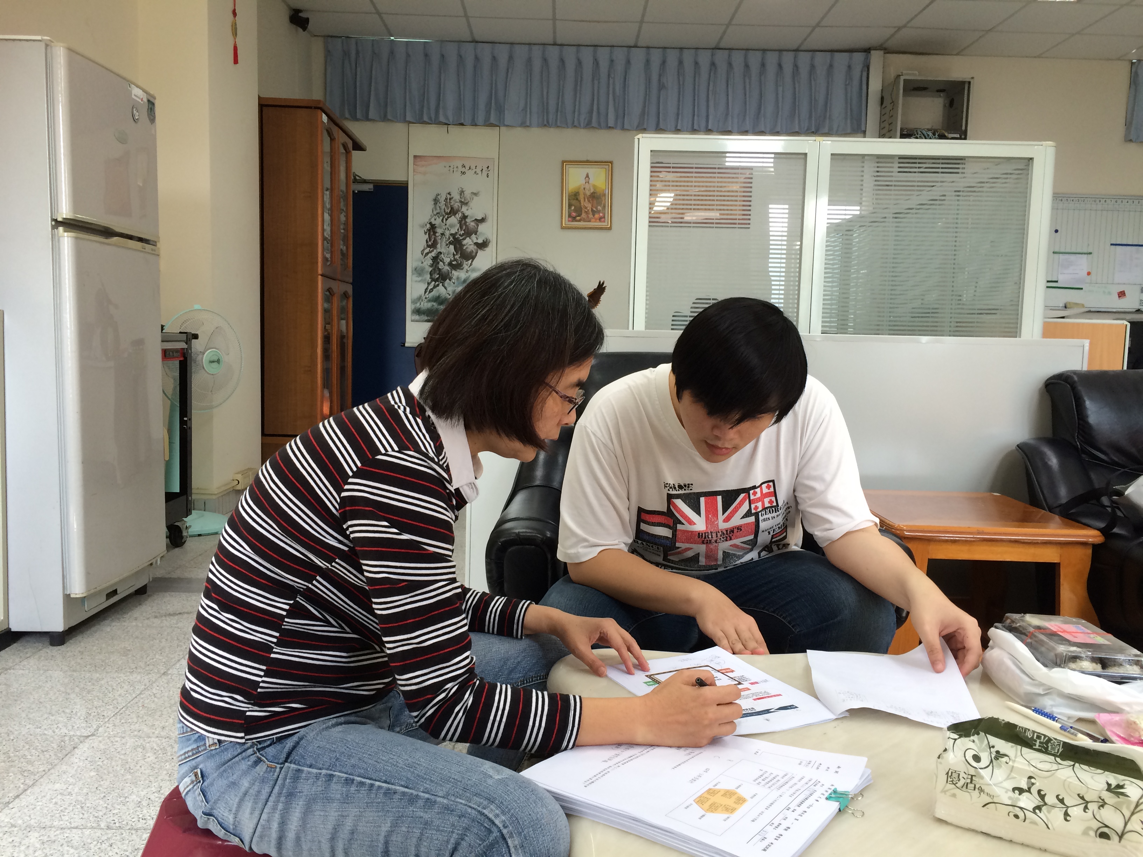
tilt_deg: -6.1
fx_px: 958
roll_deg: -1.5
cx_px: 572
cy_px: 428
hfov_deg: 61.7
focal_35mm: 29
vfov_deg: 48.2
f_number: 2.2
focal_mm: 4.15
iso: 32
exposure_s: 1/40
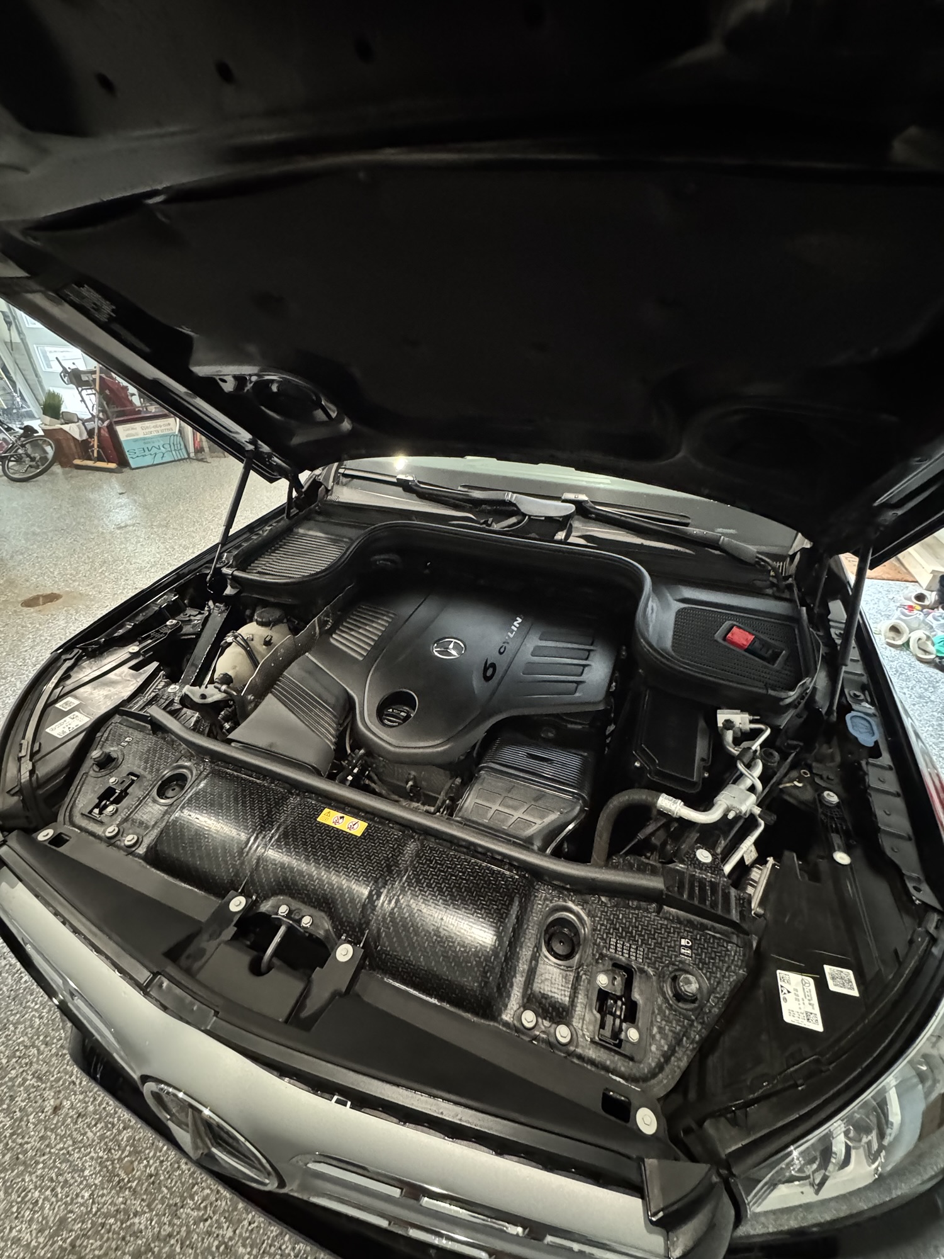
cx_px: 472
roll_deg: -1.6
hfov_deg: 85.7
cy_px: 630
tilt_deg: -32.3
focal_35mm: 14
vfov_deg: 102.1
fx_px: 509
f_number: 2.2
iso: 1600
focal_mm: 2.22
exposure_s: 1/30
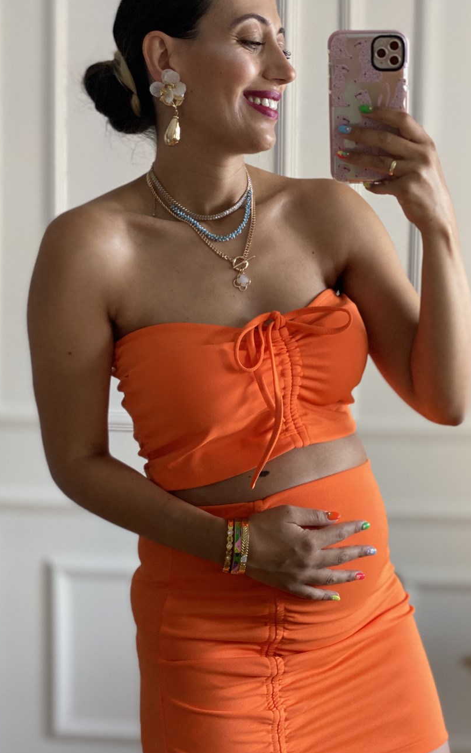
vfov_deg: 30.2
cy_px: 413
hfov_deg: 19.1
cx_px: 303
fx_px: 1396
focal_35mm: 68
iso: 200
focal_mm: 6
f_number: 2
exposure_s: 1/122
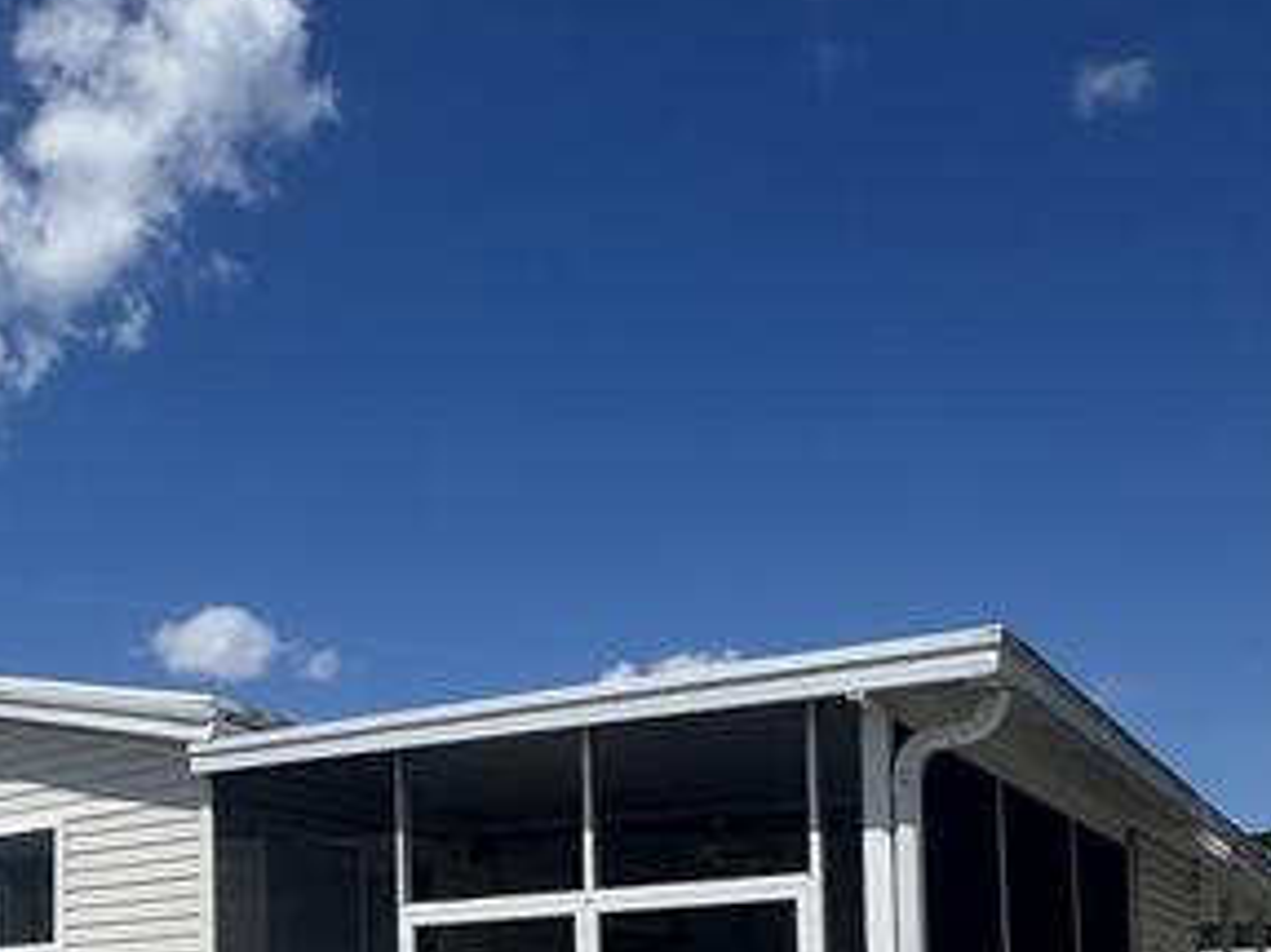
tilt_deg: +3.2
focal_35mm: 39
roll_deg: +0.4
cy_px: 956
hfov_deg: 45.4
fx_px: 1431
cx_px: 252
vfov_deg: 33.6
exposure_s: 1/4132
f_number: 2.2
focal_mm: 2.22
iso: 40
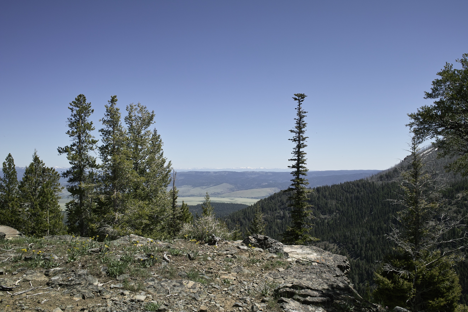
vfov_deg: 46.4
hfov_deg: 65.5
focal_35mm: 28
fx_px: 364
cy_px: 156
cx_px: 234
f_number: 8
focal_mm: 16.6
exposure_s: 1/200
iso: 100
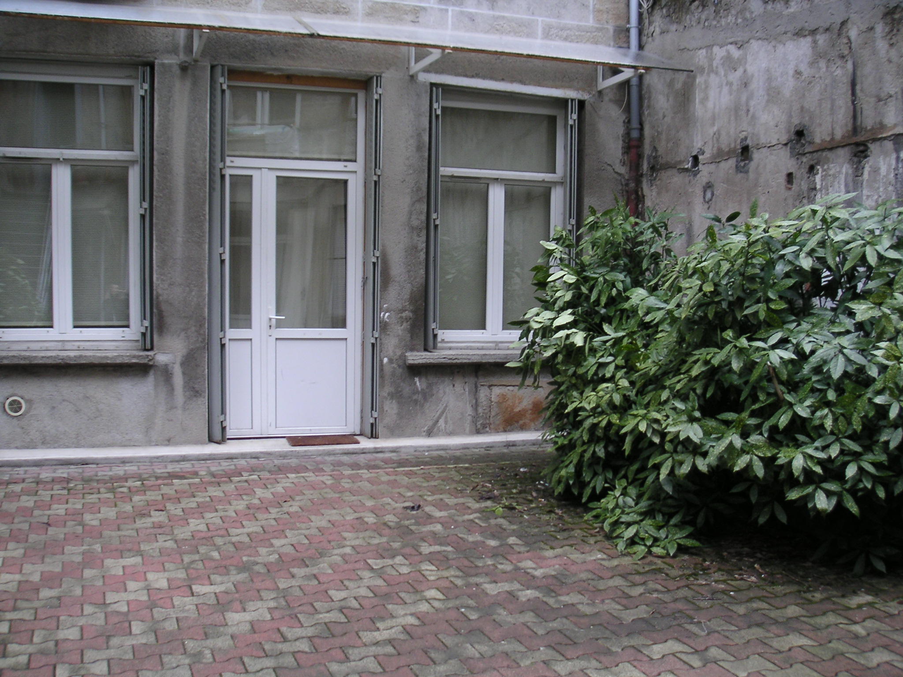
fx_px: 991
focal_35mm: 38
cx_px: 452
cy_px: 338
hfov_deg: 49.0
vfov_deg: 37.7
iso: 50
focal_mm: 6
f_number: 2.8
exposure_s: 1/60
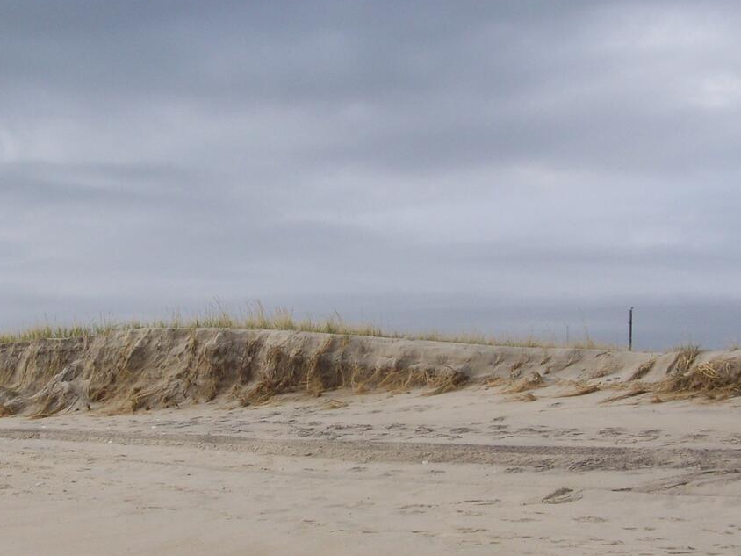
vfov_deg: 25.6
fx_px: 1220
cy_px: 344
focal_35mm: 57
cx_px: 256
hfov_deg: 33.5
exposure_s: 1/200
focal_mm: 5.85
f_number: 8
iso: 64
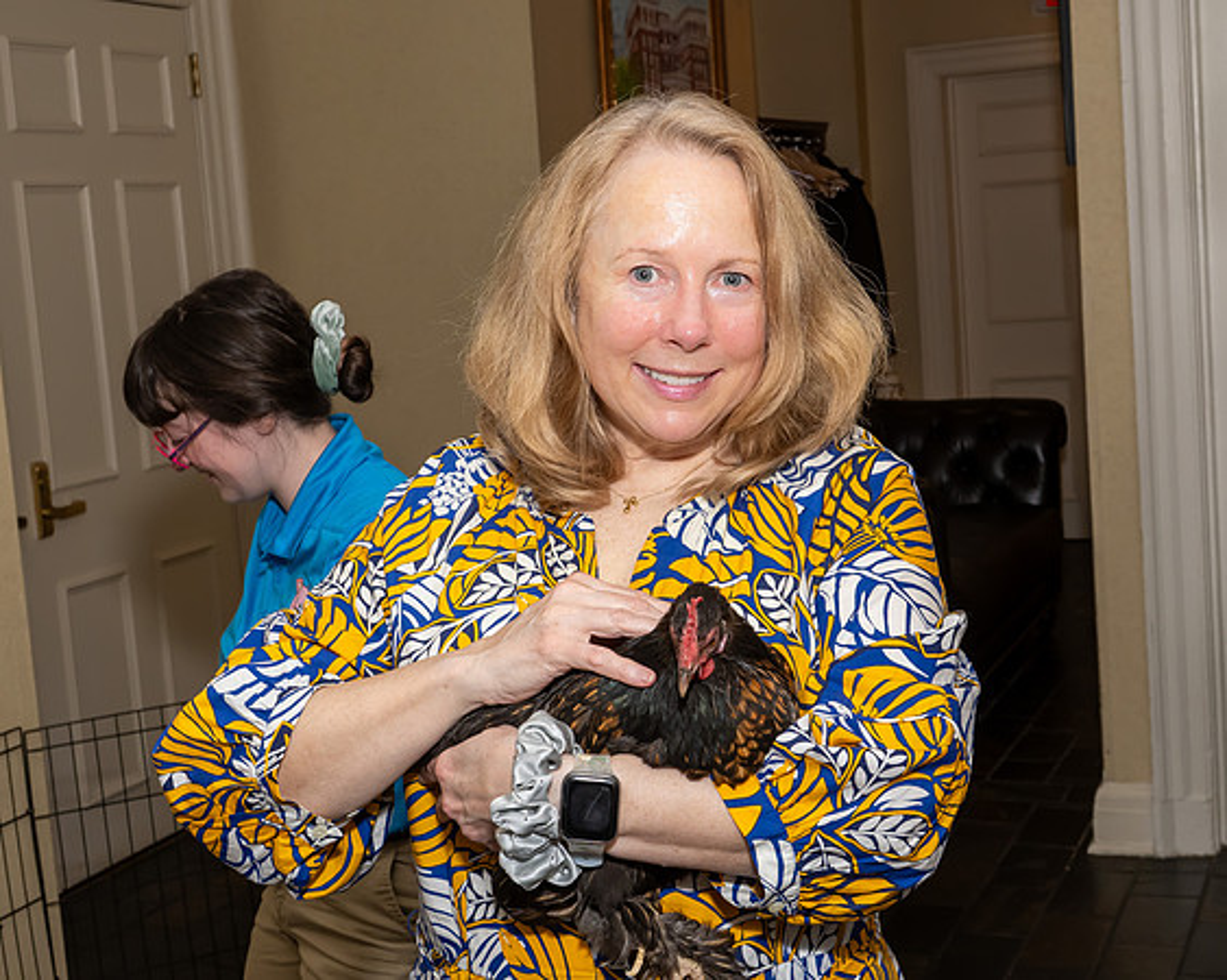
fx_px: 1924
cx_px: 614
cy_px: 468
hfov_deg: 35.4
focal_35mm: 53
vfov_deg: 28.6
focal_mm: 30
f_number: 8
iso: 640
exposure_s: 1/250
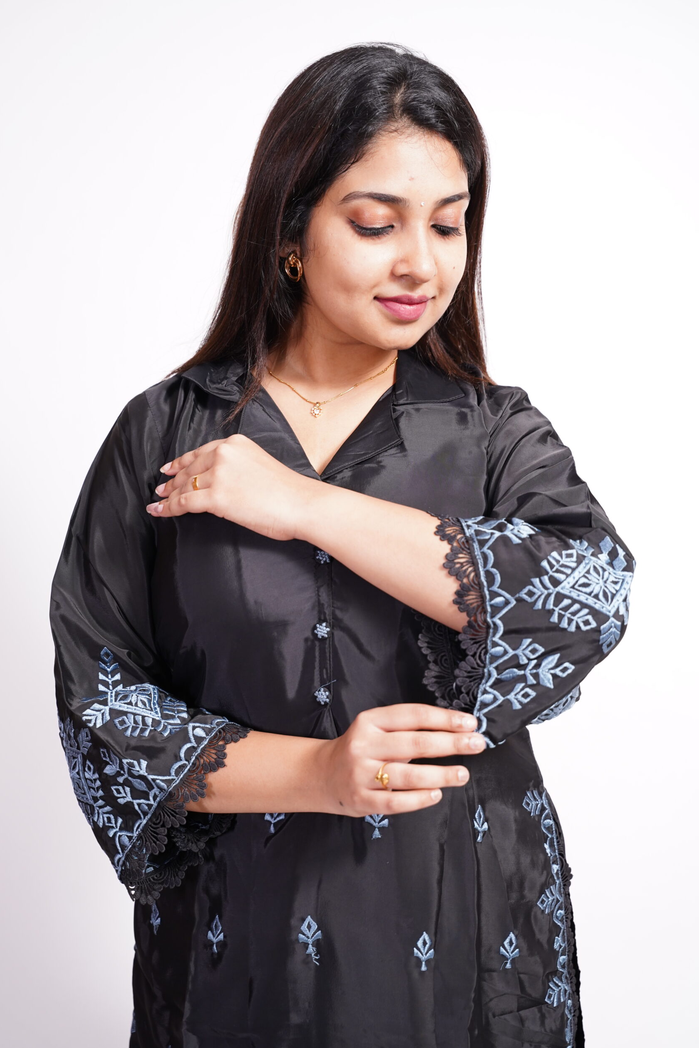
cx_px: 343
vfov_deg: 42.1
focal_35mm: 47
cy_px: 518
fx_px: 1360
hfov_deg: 28.8
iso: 640
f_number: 4
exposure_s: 1/50
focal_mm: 45.7
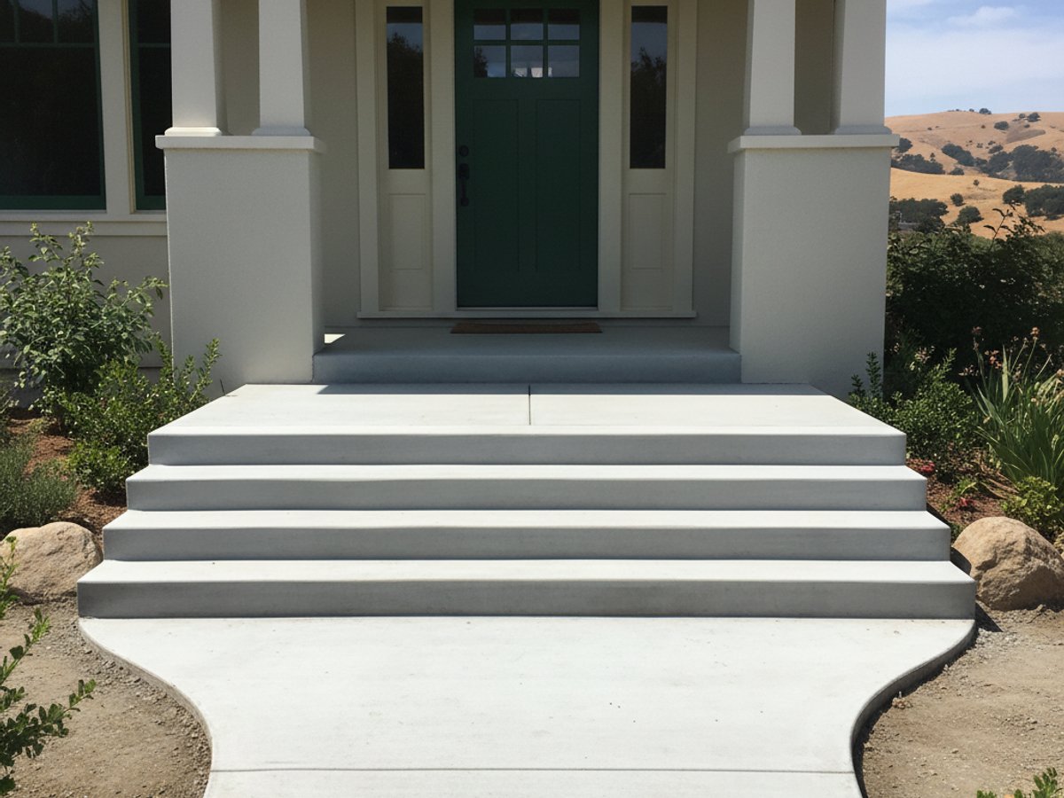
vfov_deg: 58.9
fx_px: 707
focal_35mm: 23
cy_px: 399
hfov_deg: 73.9
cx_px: 532
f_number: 1.8
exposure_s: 1/1636
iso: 401
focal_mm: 6.4
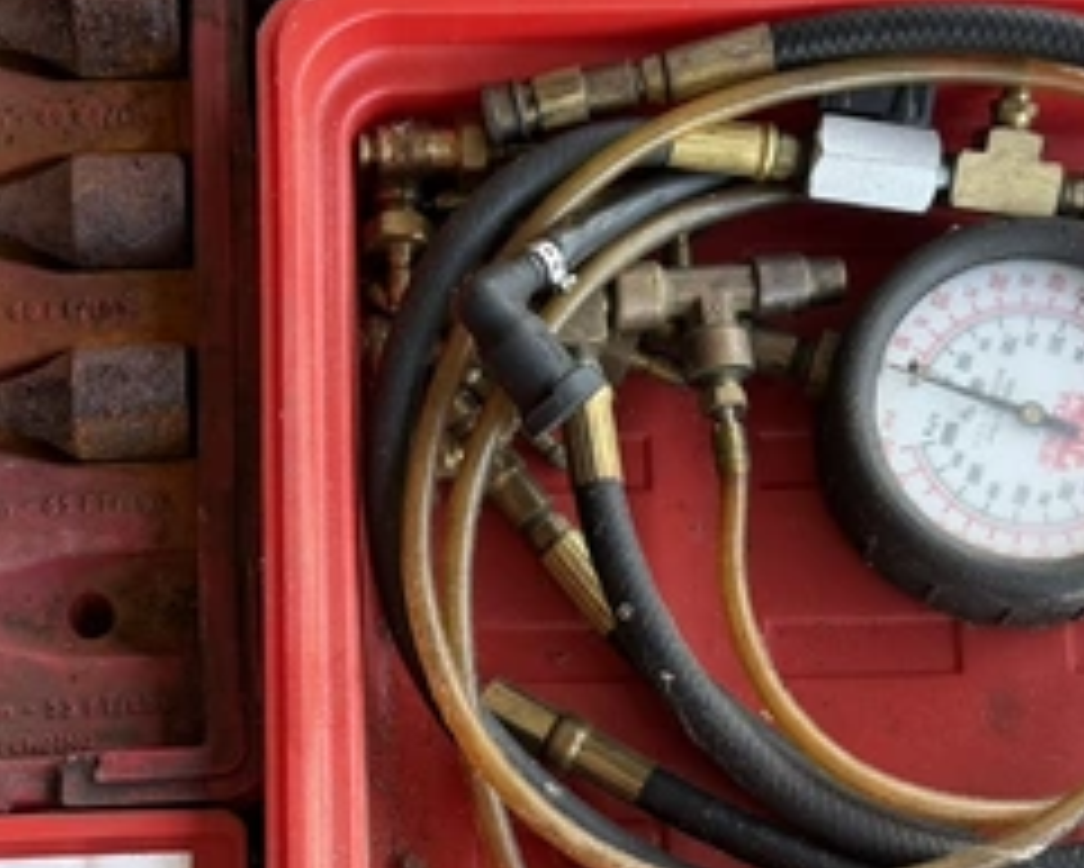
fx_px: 2343
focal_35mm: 73
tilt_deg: -78.5
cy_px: 699
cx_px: 459
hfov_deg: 26.0
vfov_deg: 20.7
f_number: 1.78
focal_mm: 6.76
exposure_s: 1/121
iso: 125
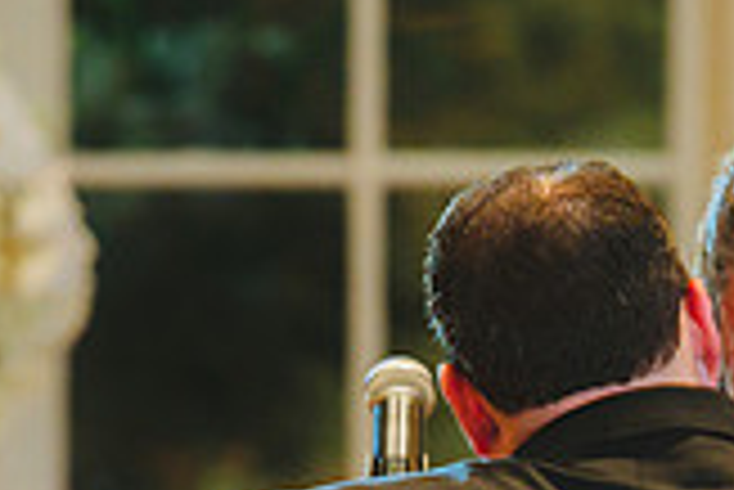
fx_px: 12672
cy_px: 854
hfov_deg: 3.3
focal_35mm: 621
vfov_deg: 2.2
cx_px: 648
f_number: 2.8
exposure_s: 1/60
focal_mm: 175
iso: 2500
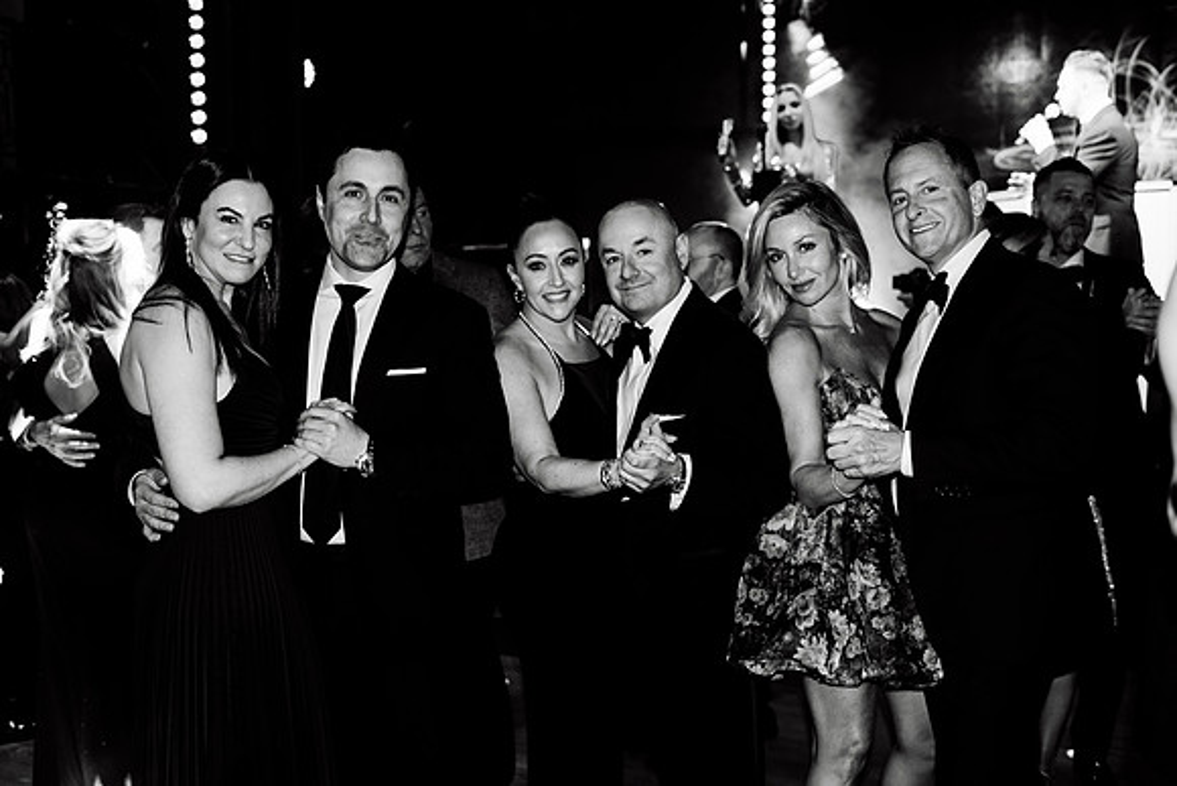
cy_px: 393
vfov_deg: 37.9
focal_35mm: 35
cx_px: 588
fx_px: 1145
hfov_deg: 54.4
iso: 1000
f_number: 2.8
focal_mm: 35
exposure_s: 1/200
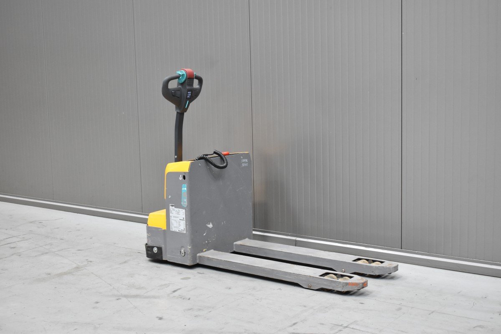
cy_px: 167
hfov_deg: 38.9
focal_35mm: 51
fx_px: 710
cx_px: 250
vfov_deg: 26.5
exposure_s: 1/30
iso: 1250
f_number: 5.6
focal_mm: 34
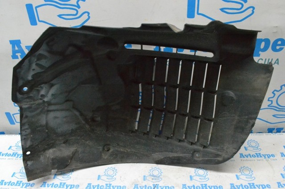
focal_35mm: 27
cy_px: 94
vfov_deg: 47.9
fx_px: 214
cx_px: 142
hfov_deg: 67.4
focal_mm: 18
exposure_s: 1/125
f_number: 10
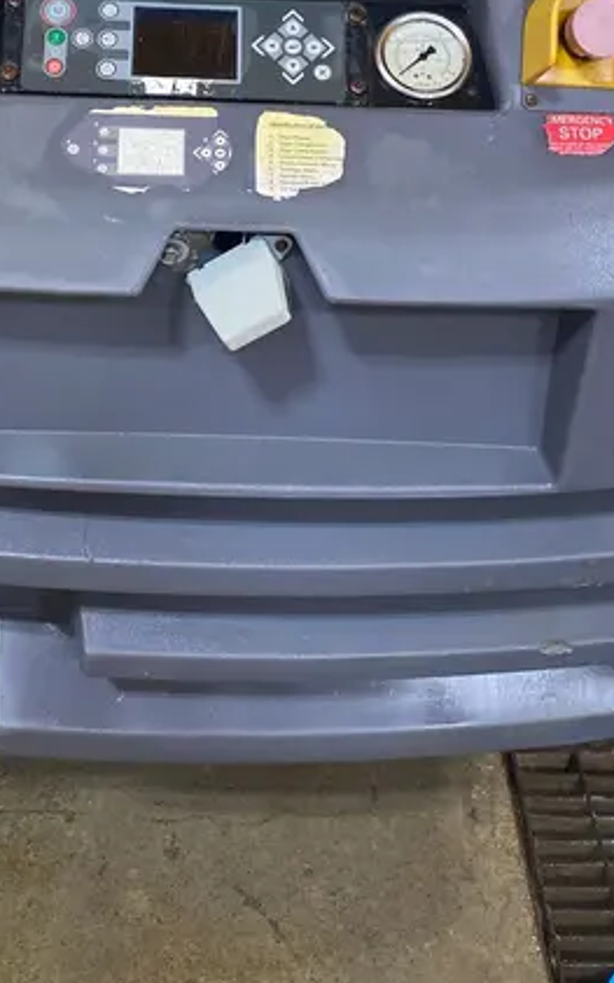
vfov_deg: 40.1
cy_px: 190
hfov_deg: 26.7
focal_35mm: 48
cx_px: 198
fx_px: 1286
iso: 160
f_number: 1.8
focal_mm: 4.25
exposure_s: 1/60
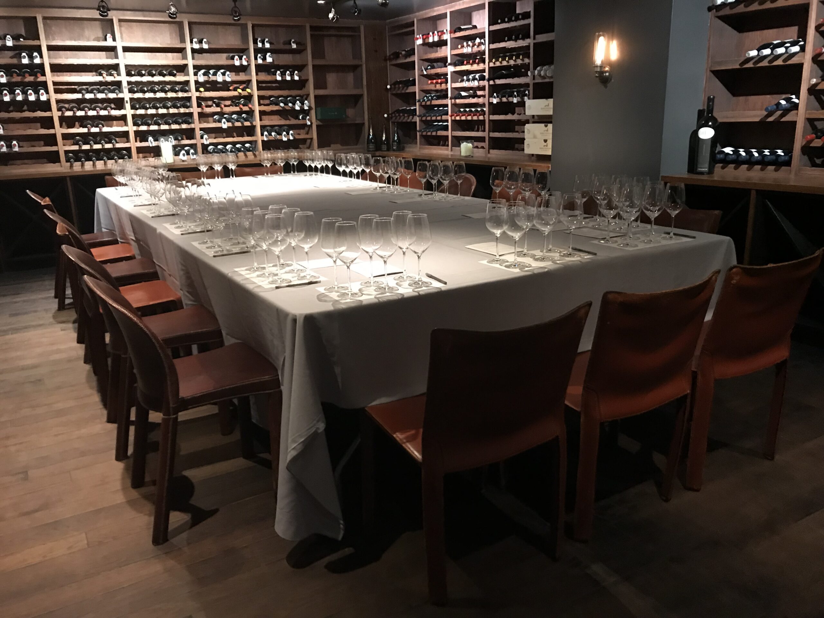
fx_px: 667
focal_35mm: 28
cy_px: 309
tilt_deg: -15.8
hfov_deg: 63.4
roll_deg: +3.6
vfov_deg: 49.7
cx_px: 412
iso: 80
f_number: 1.8
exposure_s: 1/7
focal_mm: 3.99
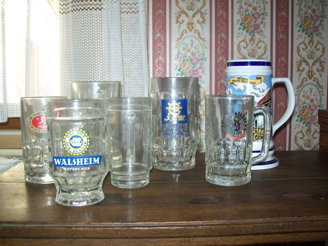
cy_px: 123
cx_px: 164
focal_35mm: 36
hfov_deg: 51.4
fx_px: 341
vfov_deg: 39.7
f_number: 2.7
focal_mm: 6
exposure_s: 1/60
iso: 160
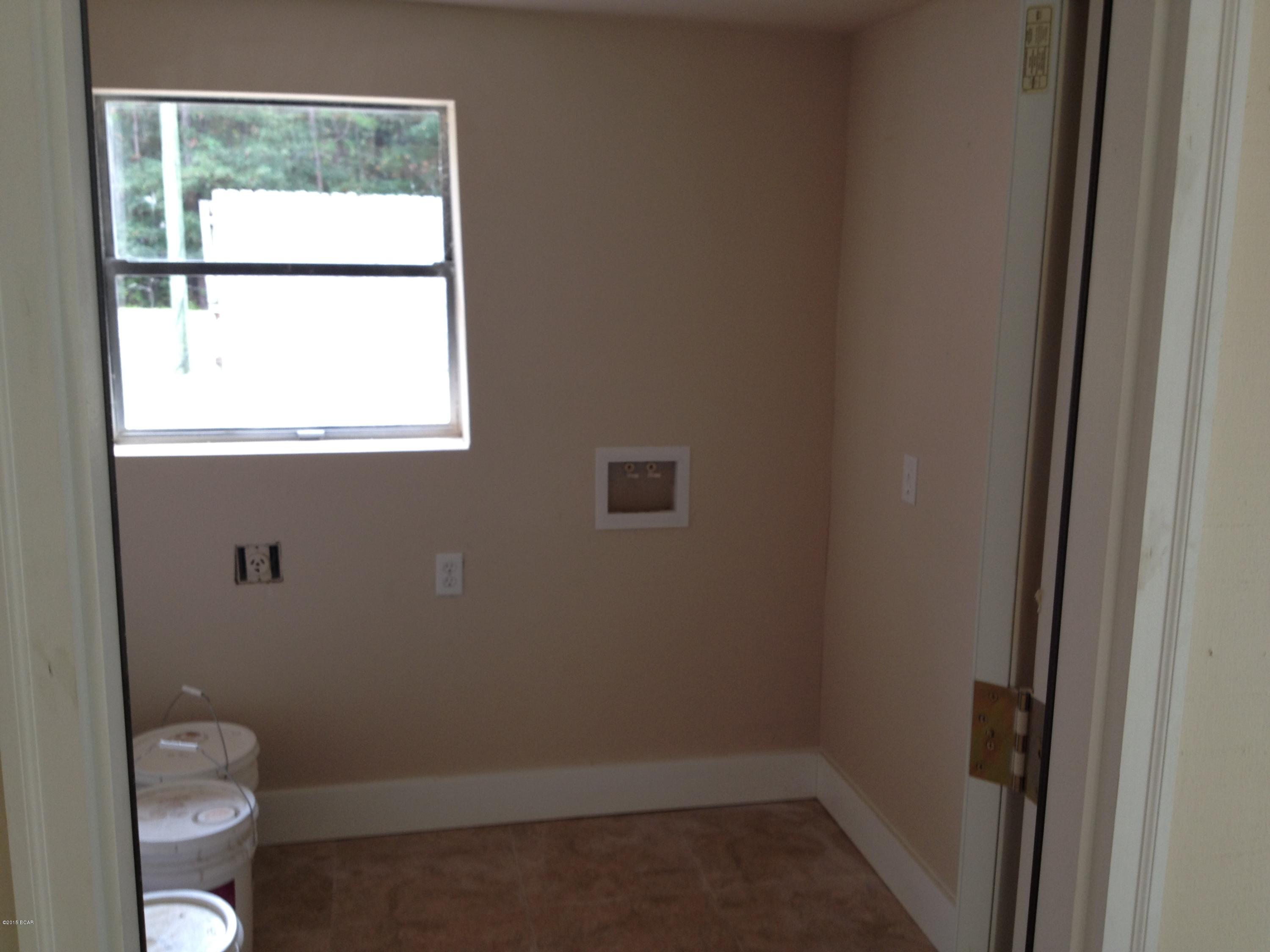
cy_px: 476
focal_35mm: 35
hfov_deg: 52.6
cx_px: 635
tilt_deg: -9.4
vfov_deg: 40.7
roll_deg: +0.1
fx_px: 1284
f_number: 2.4
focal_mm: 4.28
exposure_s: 1/30
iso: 50
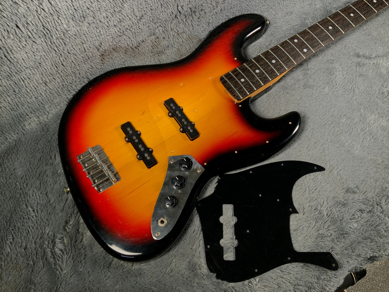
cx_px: 194
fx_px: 326
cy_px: 146
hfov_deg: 61.7
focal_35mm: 29
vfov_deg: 48.2
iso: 32
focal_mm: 3
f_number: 1.8
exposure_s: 1/104
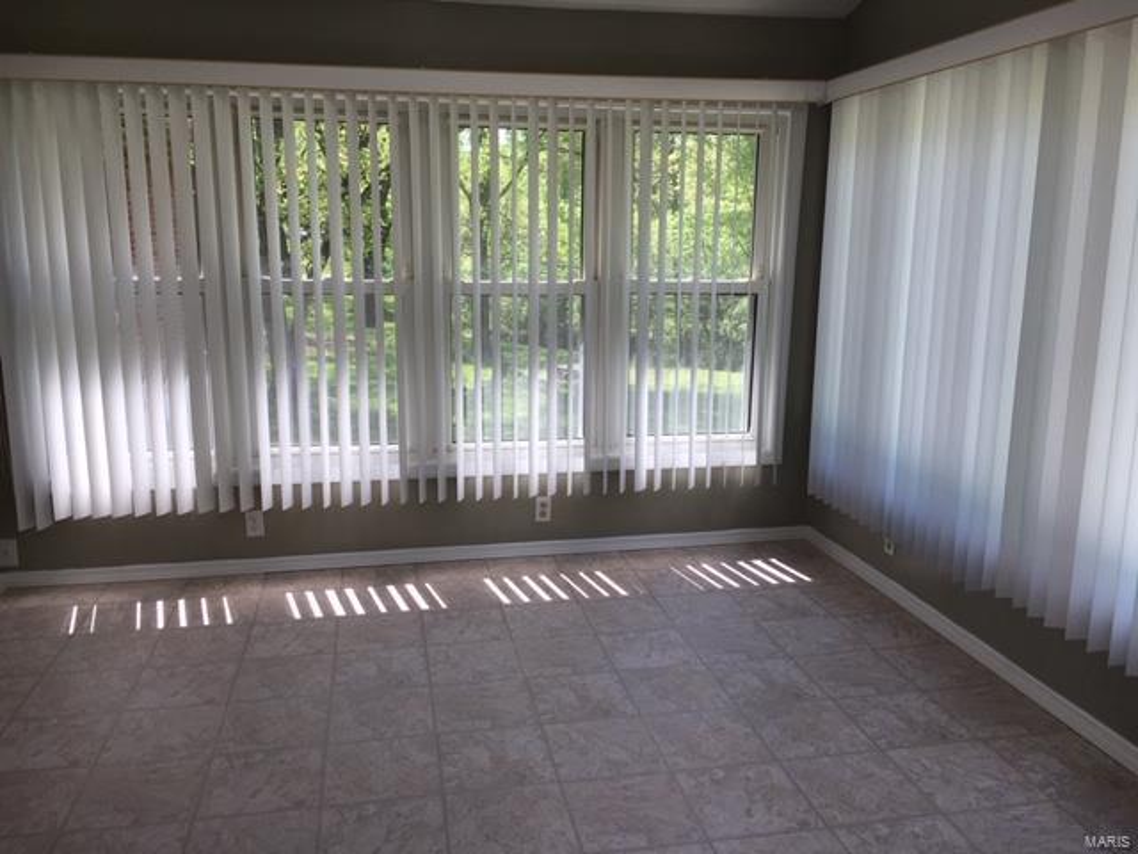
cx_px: 569
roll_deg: -0.2
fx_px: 953
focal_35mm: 29
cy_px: 427
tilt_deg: -10.6
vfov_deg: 48.2
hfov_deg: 61.7
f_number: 2.2
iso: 25
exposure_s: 1/390
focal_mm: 4.15
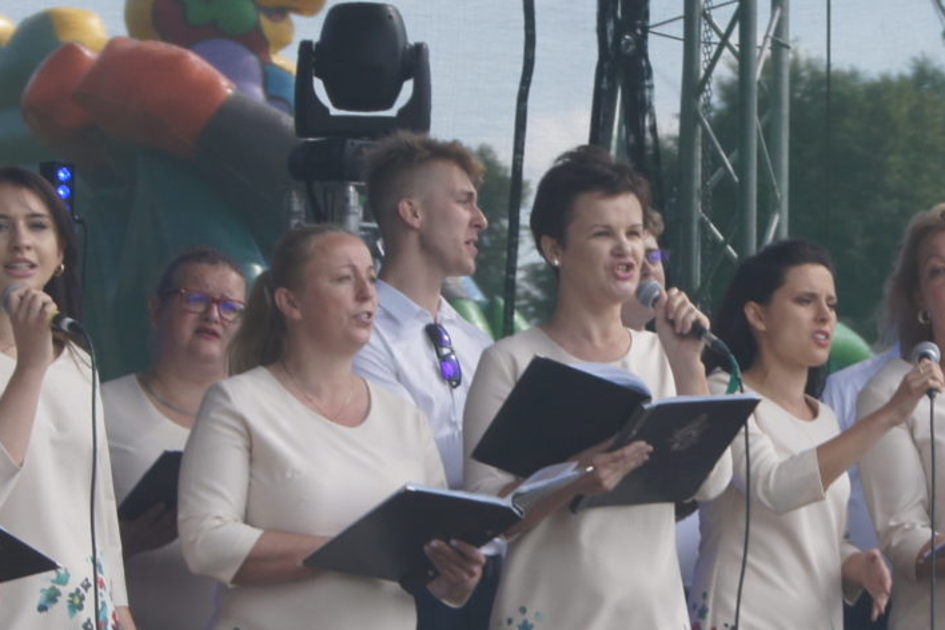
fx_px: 5696
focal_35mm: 217
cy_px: 504
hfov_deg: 9.5
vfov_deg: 6.3
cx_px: 734
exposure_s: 1/125
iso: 200
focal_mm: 50
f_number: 11
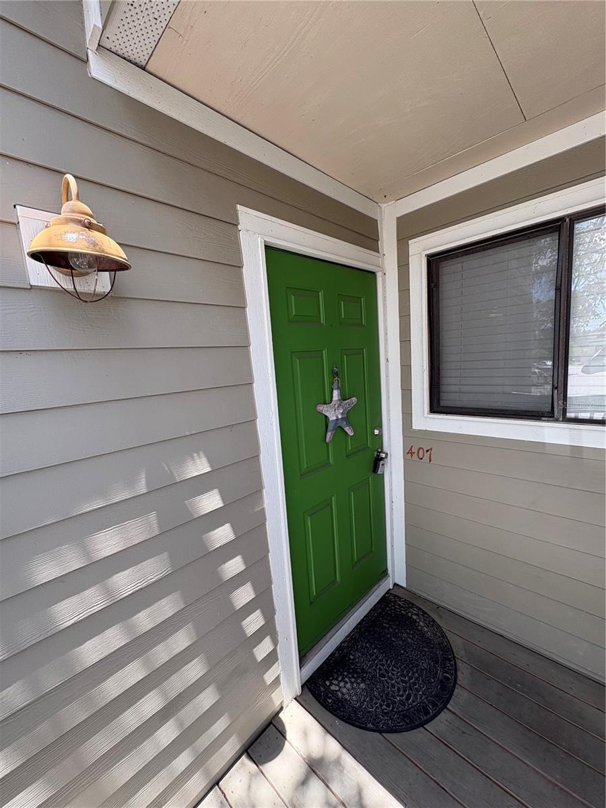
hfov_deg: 85.7
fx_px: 327
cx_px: 303
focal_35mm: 14
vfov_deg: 102.1
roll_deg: +4.1
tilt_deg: -6.9
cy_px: 404
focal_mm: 2.22
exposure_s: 1/164
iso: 40
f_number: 2.2
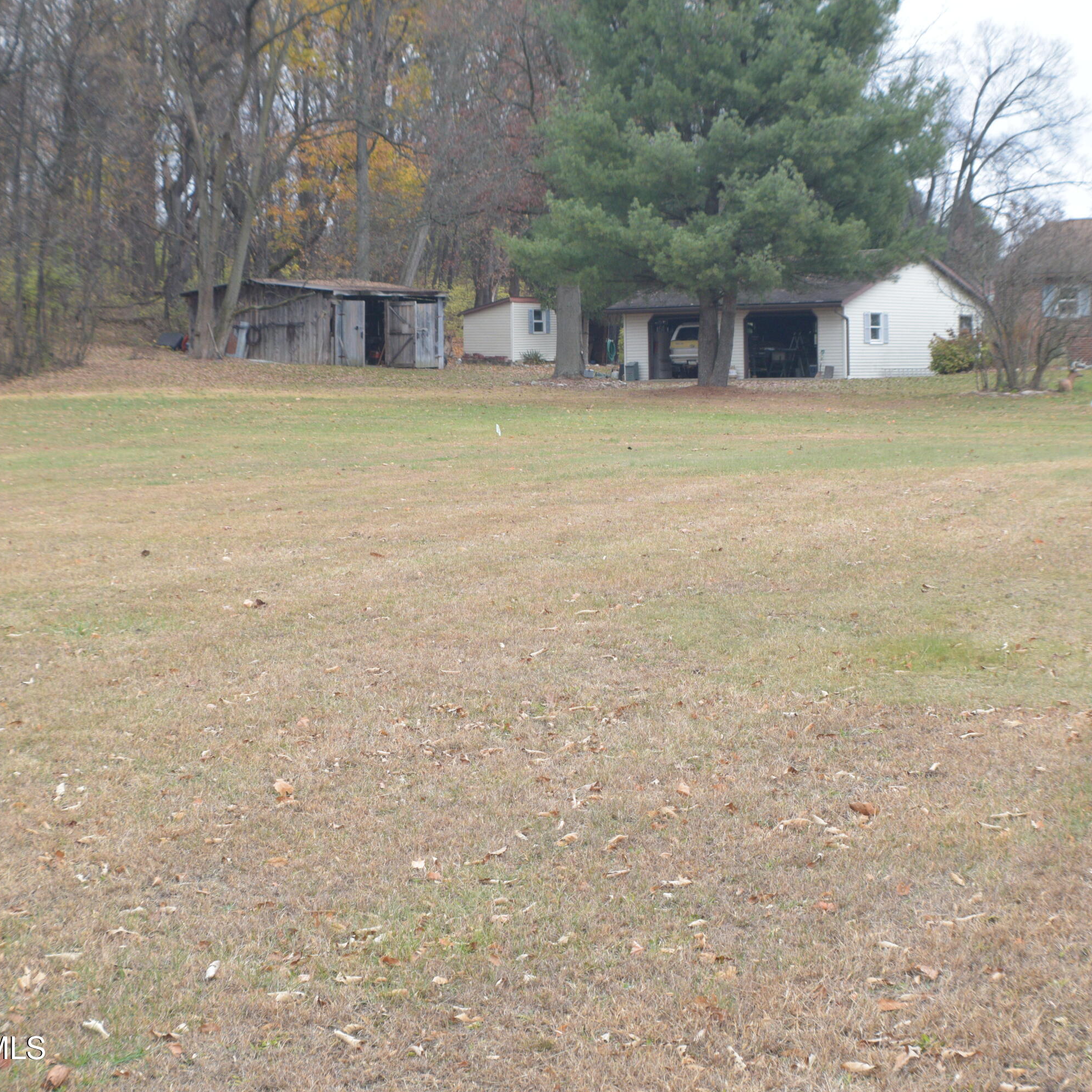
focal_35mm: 87
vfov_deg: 20.0
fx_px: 3092
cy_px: 549
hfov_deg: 20.0
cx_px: 644
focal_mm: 45
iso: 800
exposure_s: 1/320
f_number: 9
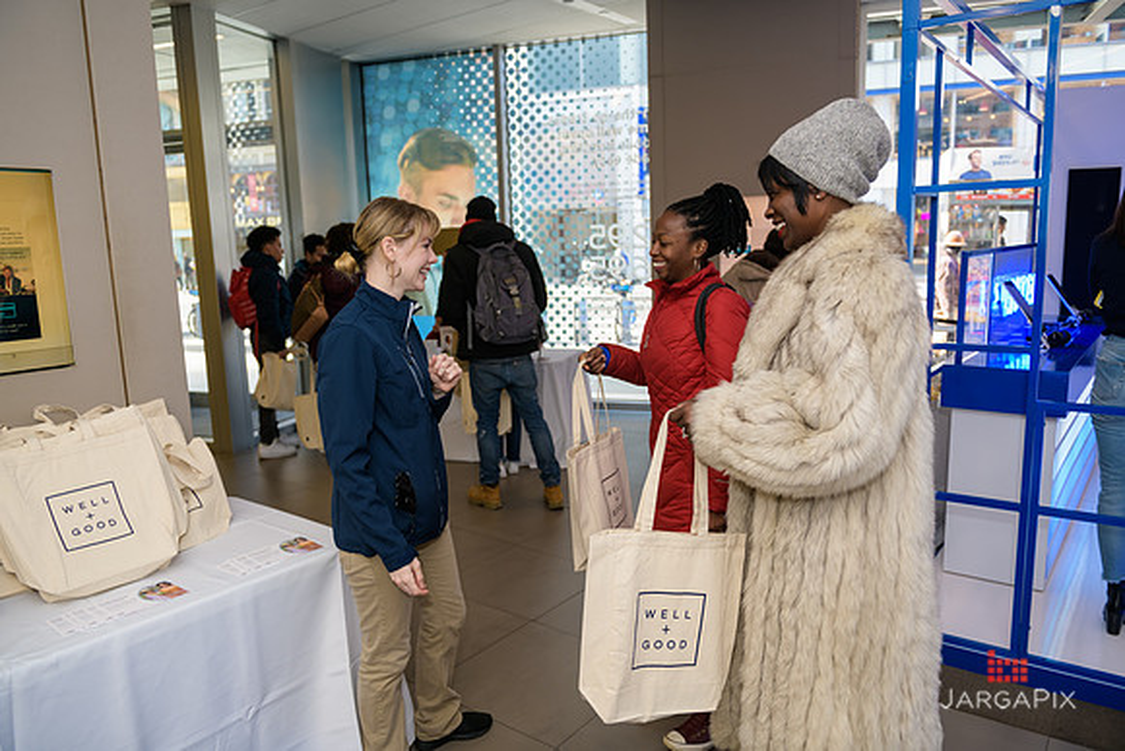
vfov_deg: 49.6
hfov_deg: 69.4
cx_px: 562
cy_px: 376
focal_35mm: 26
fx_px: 813
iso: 200
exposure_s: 1/125
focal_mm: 26
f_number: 3.2
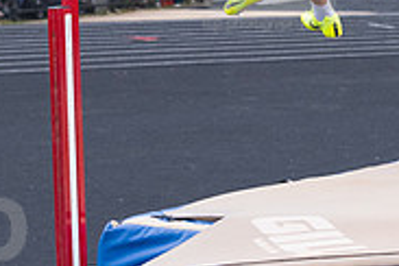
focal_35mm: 238
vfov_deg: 5.7
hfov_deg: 8.6
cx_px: 270
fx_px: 2638
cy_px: -47
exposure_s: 1/2000
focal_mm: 75
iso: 2000
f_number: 5
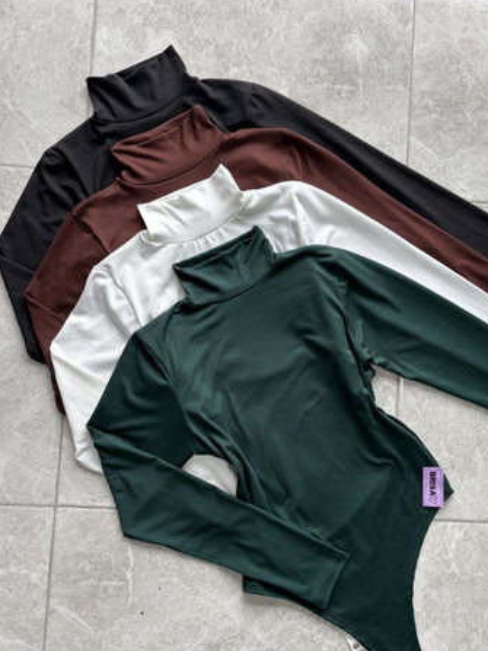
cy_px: 356
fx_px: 583
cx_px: 275
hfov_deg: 45.3
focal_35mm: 31
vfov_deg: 58.3
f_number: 1.6
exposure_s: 1/121
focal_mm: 5.96
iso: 40
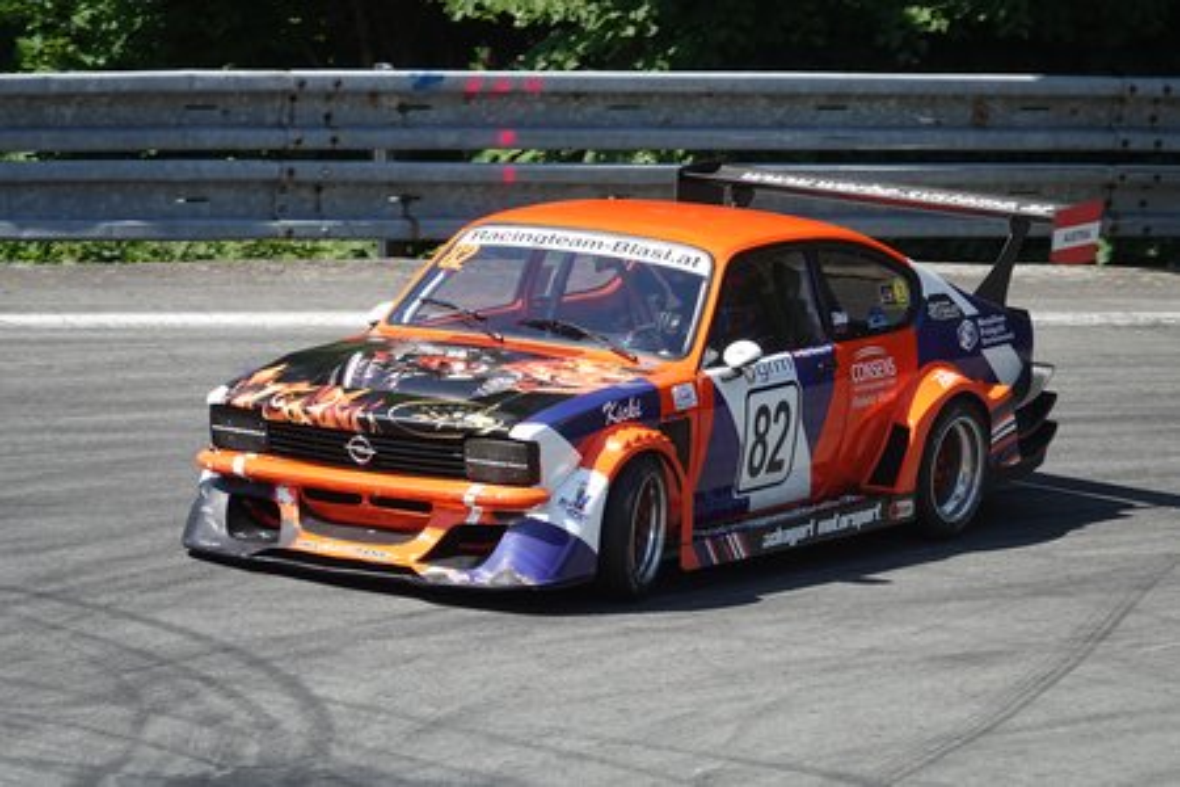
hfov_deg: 6.4
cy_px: 394
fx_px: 10488
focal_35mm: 320
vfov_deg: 4.3
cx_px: 590
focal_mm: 117.29
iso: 125
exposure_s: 1/800
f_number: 4
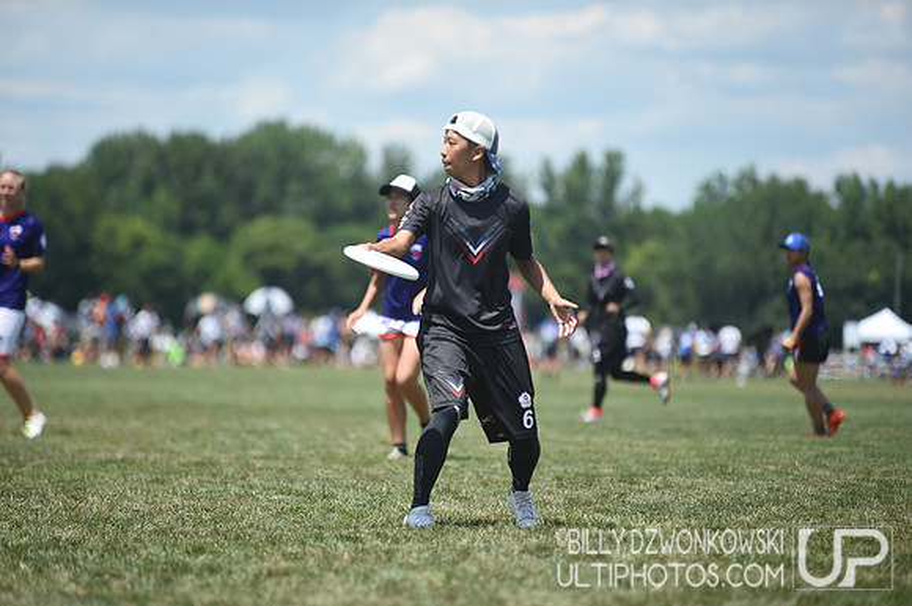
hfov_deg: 10.3
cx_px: 456
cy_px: 303
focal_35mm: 200
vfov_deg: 6.8
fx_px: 5060
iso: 100
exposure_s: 1/1250
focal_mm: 200
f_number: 2.8
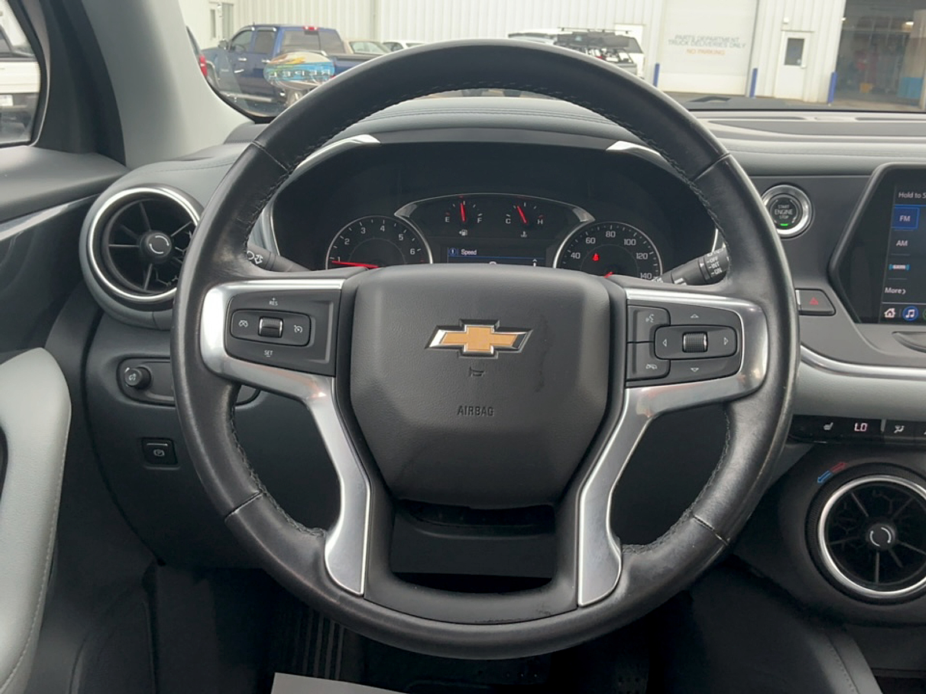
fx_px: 803
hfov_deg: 60.0
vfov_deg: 46.8
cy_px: 347
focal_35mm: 30
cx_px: 463
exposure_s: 1/120
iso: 32
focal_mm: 3
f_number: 1.8
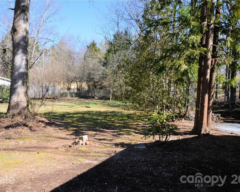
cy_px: 96
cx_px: 114
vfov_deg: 43.4
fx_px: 242
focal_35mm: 34
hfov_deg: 52.8
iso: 100
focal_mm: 20
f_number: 6.3
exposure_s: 1/160
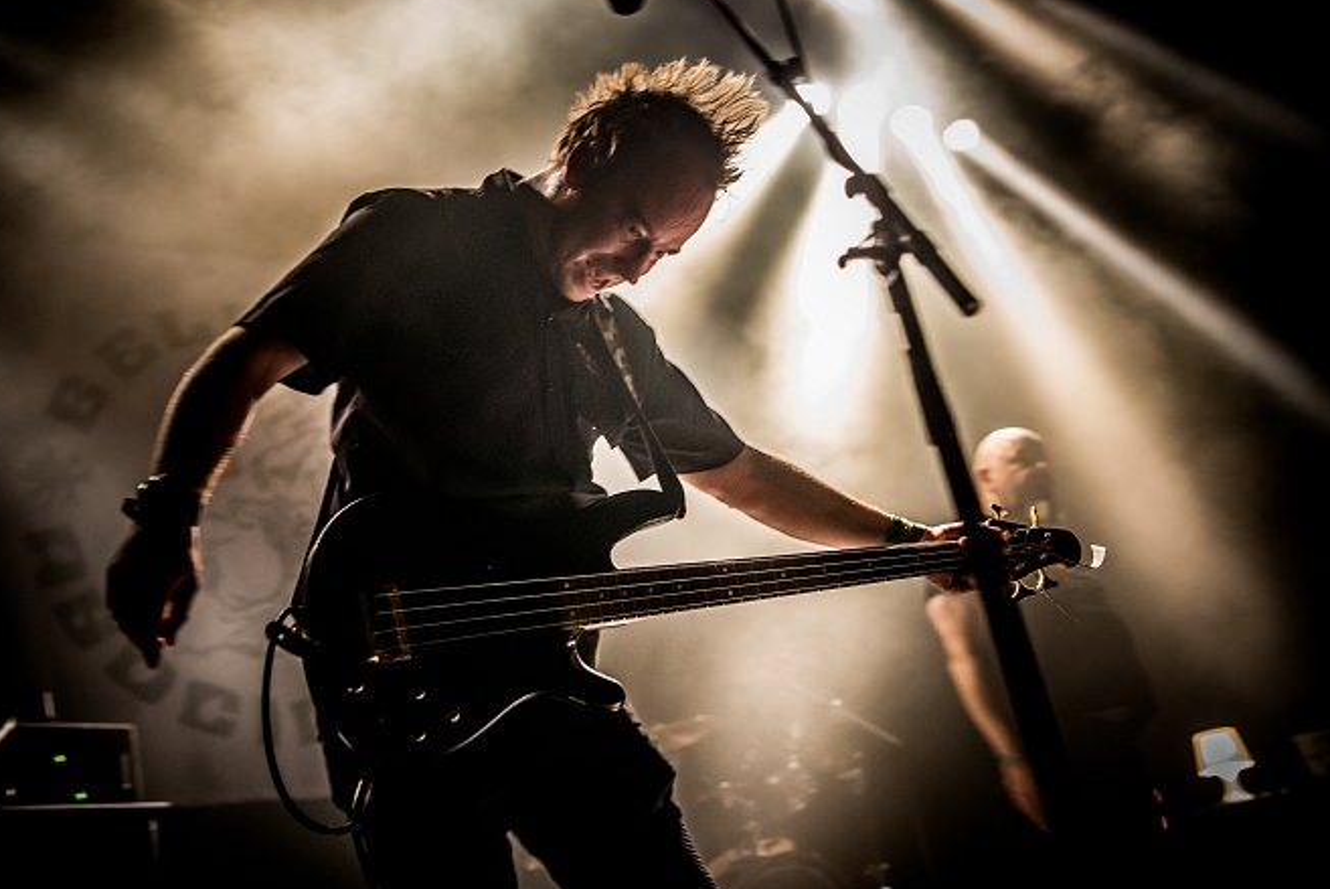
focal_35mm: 46
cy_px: 428
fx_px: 1701
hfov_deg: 42.7
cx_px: 617
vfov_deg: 29.3
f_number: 2.8
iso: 3200
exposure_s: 1/80
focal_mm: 42
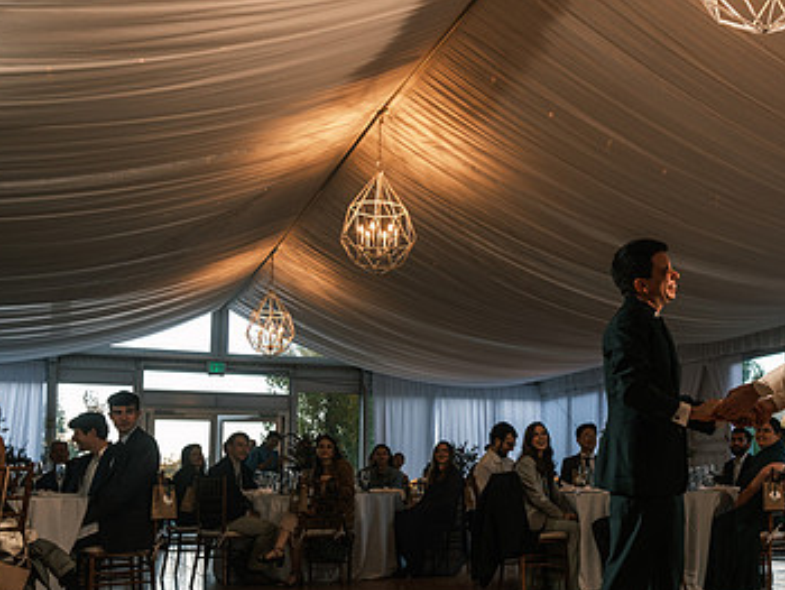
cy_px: 374
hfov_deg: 42.6
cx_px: 581
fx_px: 976
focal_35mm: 43
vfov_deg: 33.4
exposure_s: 1/250
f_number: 3.2
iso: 400
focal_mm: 18
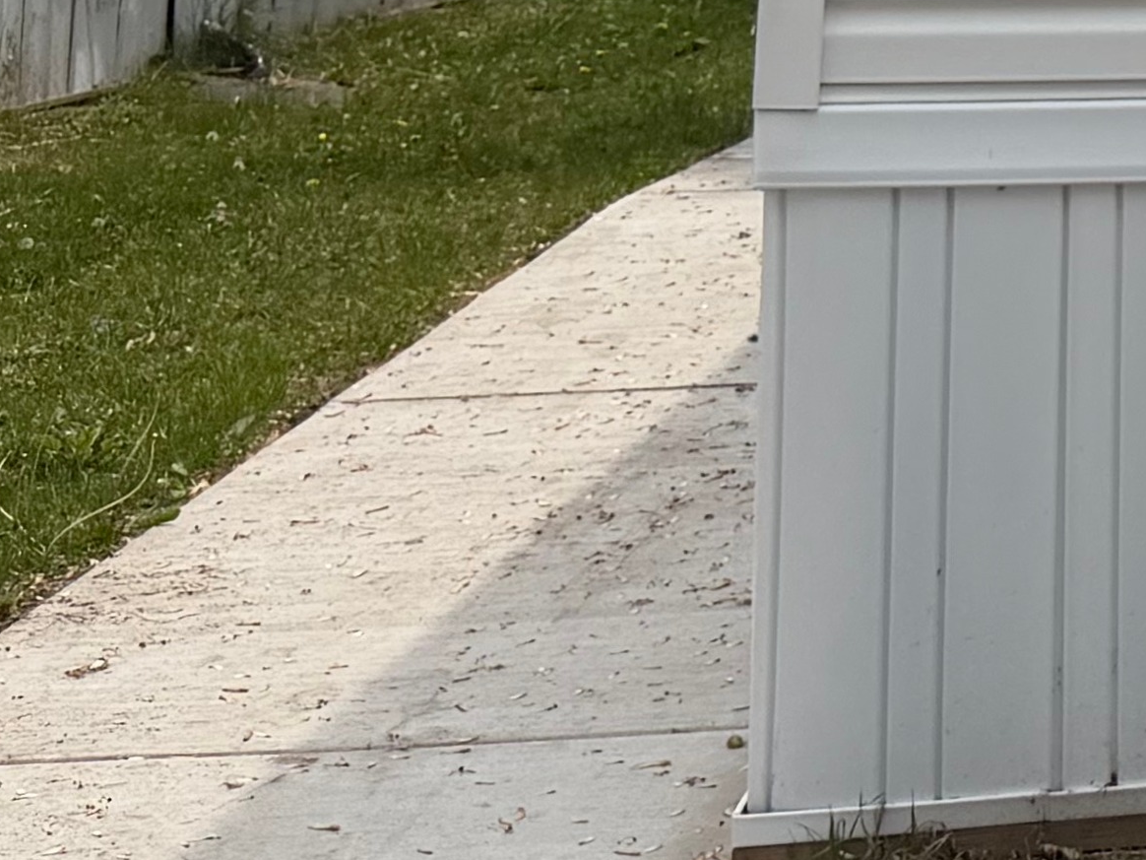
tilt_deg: +4.7
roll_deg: +0.4
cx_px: 2380
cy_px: -692
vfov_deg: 11.8
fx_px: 3840
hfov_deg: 14.0
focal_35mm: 116
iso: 80
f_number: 1.78
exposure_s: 1/4405
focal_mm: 6.76
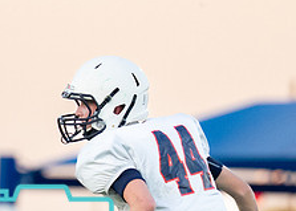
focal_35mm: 1208
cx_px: -117
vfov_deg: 1.2
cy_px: 139
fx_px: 10149
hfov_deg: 1.7
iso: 800
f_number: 2.8
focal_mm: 200
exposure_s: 1/2000
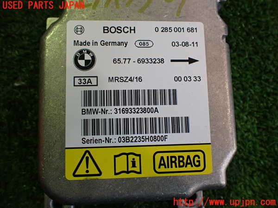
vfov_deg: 46.8
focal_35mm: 30
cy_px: 104
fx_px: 241
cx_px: 139
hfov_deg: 60.0
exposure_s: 1/125
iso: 320
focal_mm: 5.4
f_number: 2.3
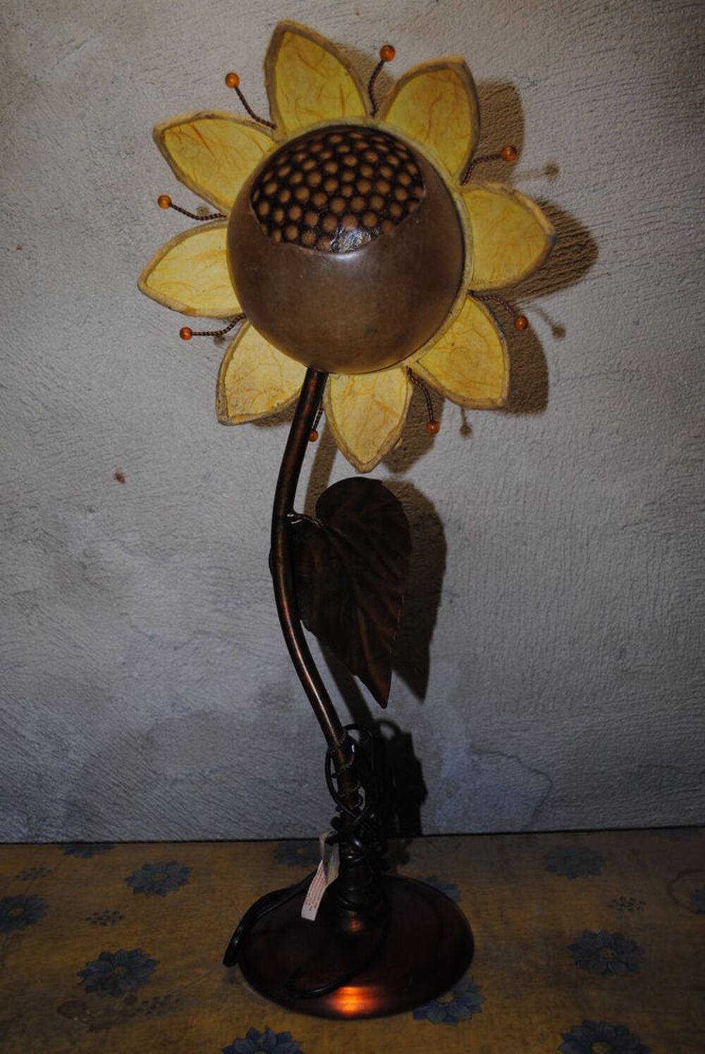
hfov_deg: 40.1
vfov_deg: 57.2
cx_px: 352
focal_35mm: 33
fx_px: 967
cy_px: 527
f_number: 4
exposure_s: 1/60
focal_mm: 22
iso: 200
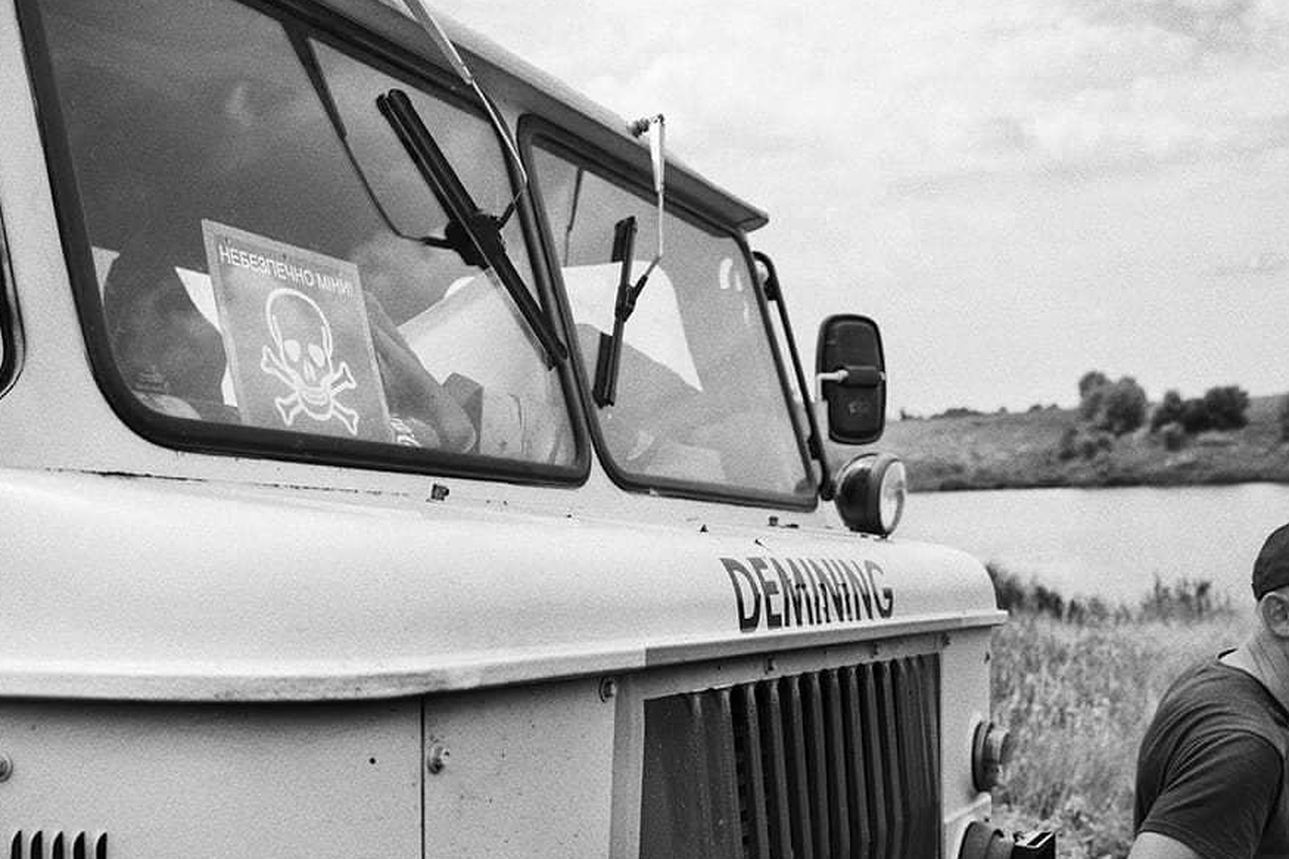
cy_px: 548
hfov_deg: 41.1
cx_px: 709
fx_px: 1718
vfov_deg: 27.9
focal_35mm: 48
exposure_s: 1/1600
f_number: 4.5
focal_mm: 35
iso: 160
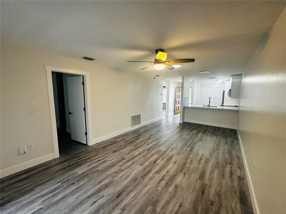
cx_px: 143
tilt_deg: -6.9
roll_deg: -0.8
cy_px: 107
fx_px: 116
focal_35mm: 14
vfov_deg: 85.7
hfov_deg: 102.1
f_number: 2.2
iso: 250
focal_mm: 2.22
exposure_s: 1/120
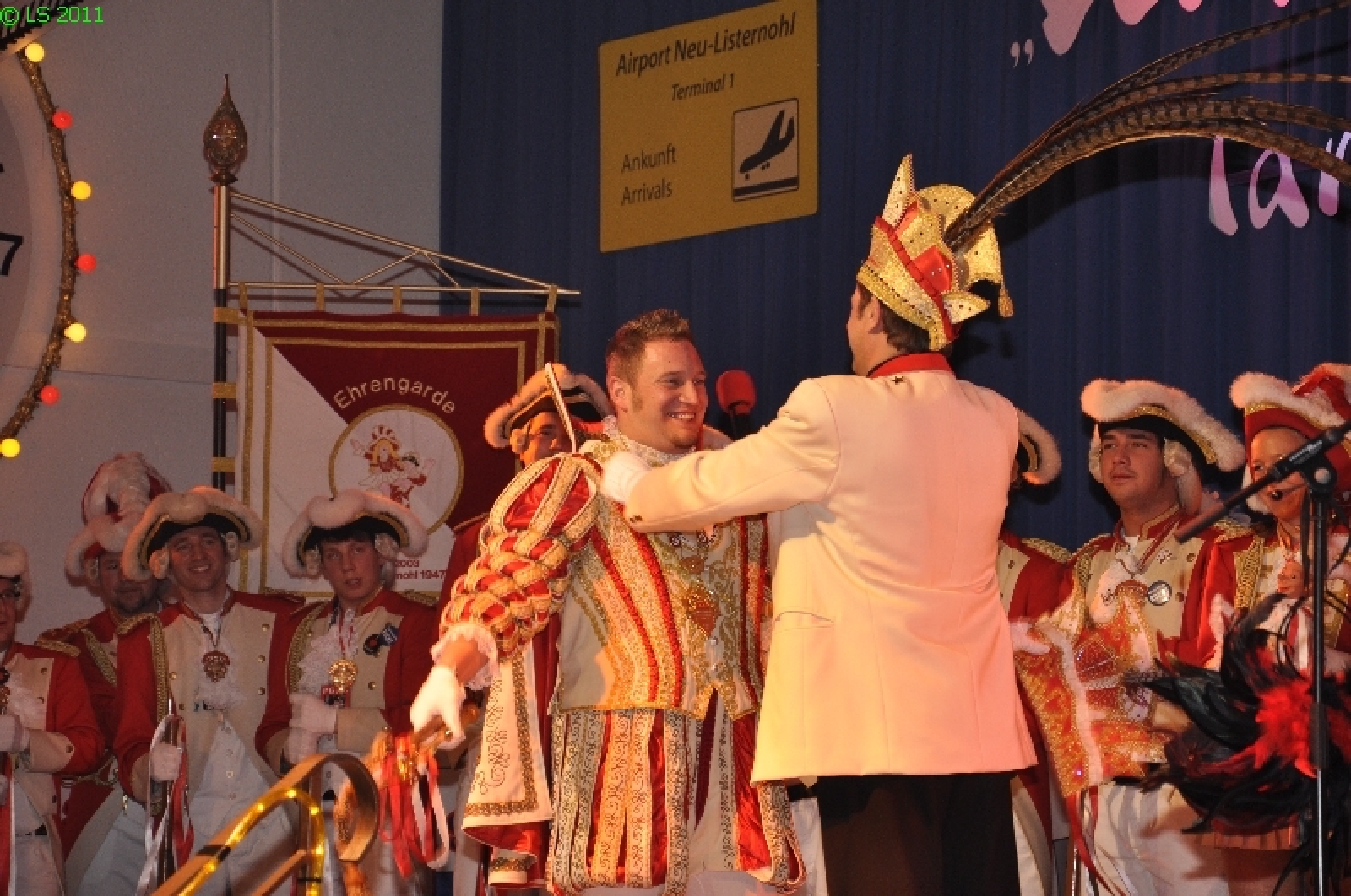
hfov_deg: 16.1
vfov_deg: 10.7
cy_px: 448
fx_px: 4778
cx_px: 676
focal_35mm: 128
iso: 400
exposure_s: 1/60
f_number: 5.6
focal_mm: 85
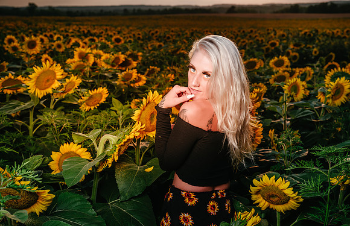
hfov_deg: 36.6
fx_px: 529
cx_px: 174
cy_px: 127
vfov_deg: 24.1
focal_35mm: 55
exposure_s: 1/125
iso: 100
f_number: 8
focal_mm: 64
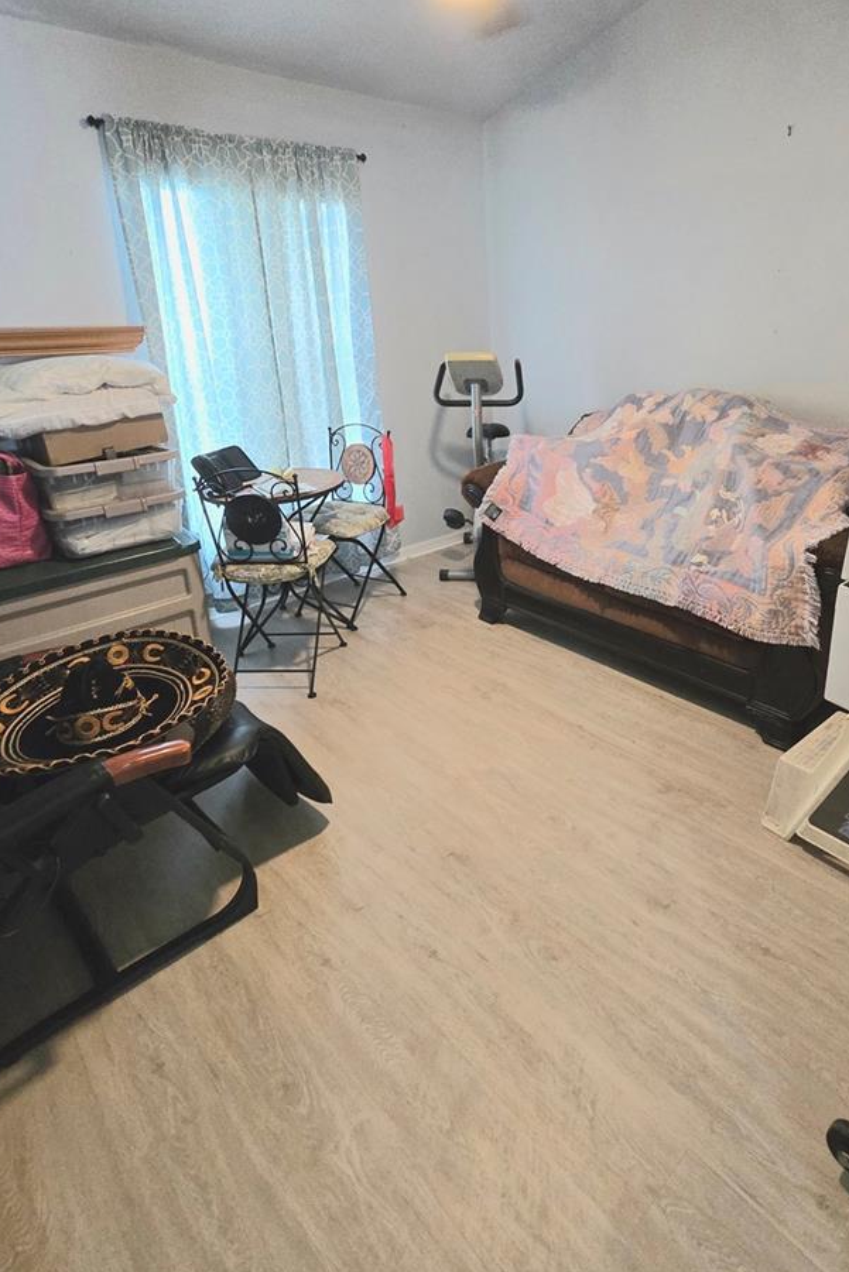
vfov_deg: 89.2
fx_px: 636
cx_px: 500
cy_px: 529
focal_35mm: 18
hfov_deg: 66.9
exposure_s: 1/60.2
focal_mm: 2.2
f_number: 2.2
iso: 640
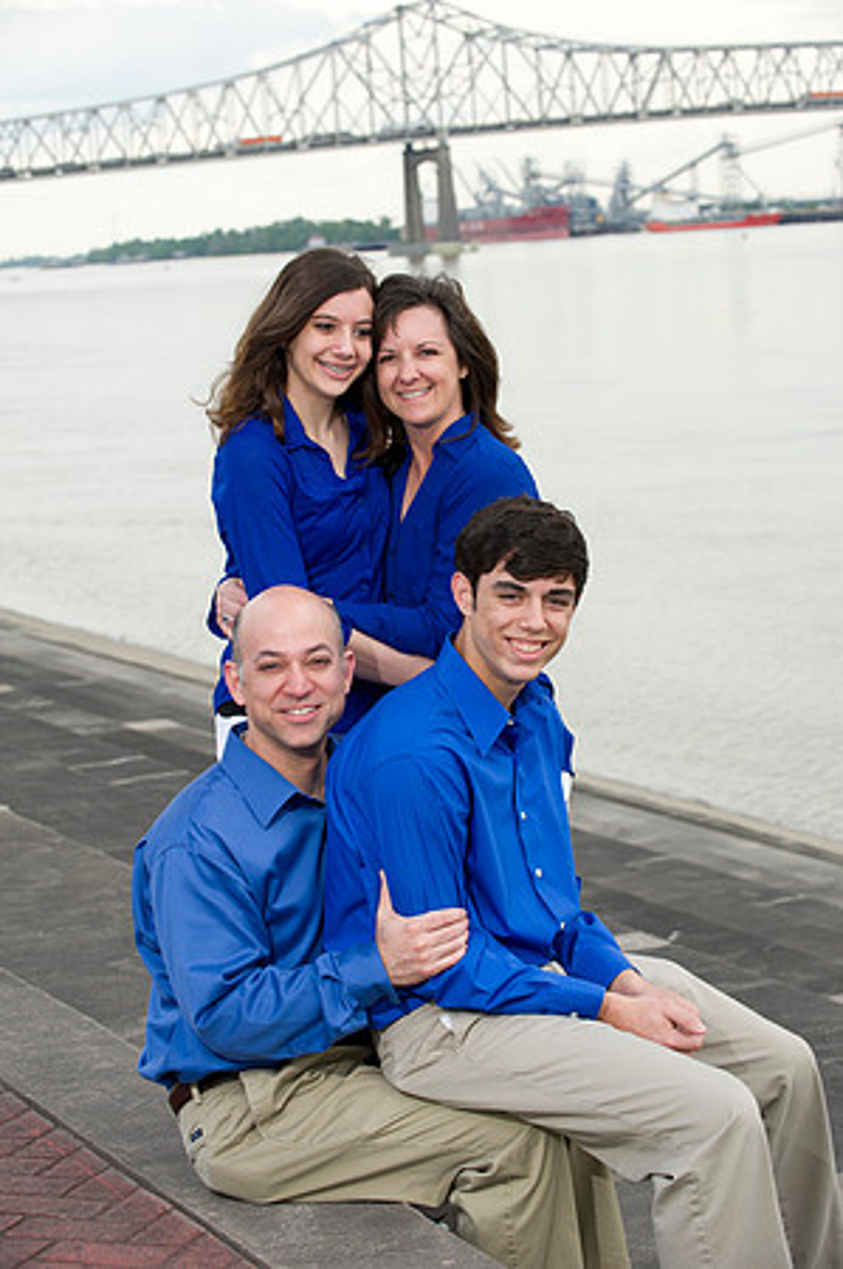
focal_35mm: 90
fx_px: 3168
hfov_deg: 15.2
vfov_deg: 22.6
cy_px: 634
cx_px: 422
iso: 320
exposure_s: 1/250
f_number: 6.3
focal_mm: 90
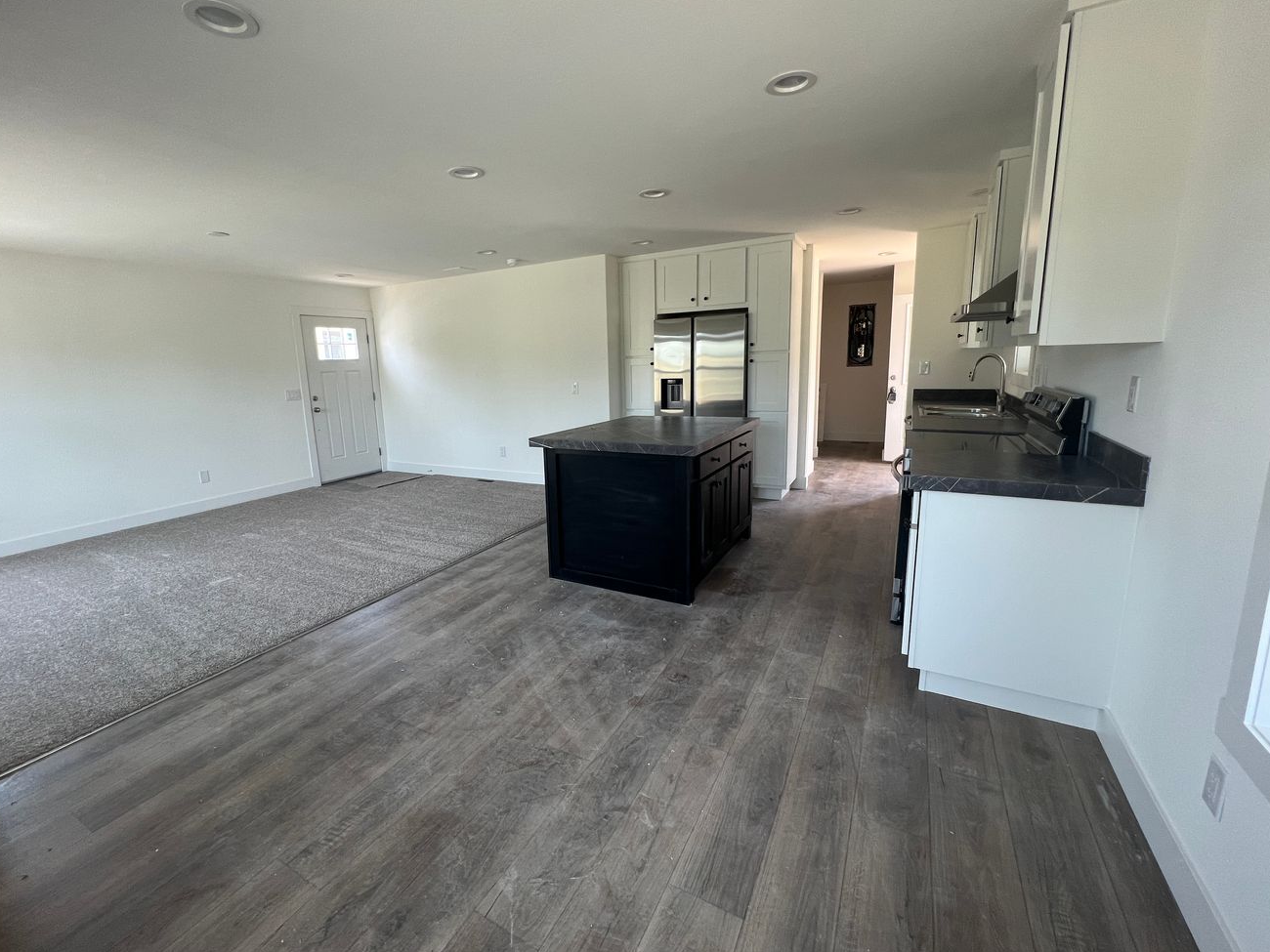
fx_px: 514
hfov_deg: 101.9
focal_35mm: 14
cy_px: 459
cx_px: 593
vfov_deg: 85.6
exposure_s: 1/99
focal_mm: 1.57
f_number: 1.8
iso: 100
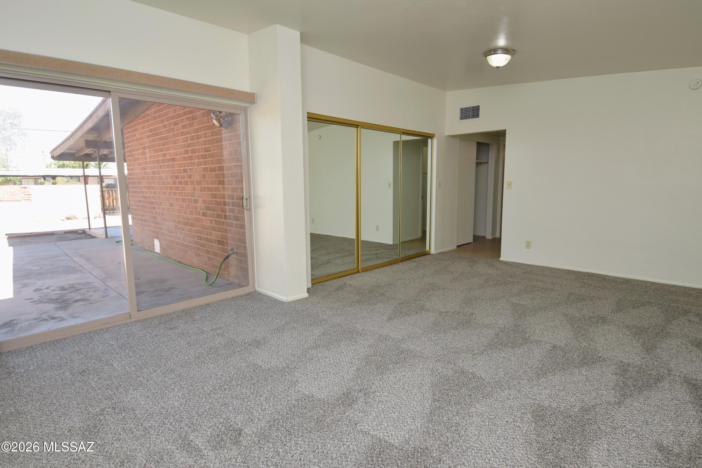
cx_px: 351
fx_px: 351
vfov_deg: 67.4
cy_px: 234
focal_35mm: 18
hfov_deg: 90.0
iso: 400
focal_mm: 12
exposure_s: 1/80
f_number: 9
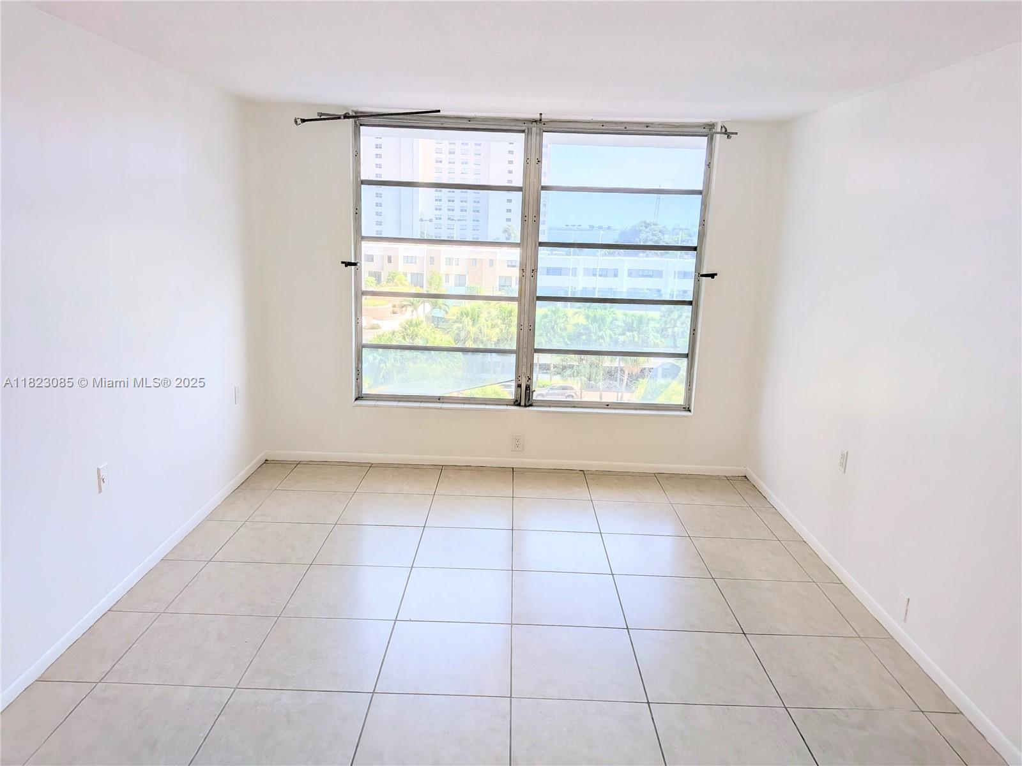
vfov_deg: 56.8
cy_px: 383
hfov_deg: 71.6
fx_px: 709
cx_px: 511
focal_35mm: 24
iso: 27
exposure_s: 1/351
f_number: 1.7
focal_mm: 4.53
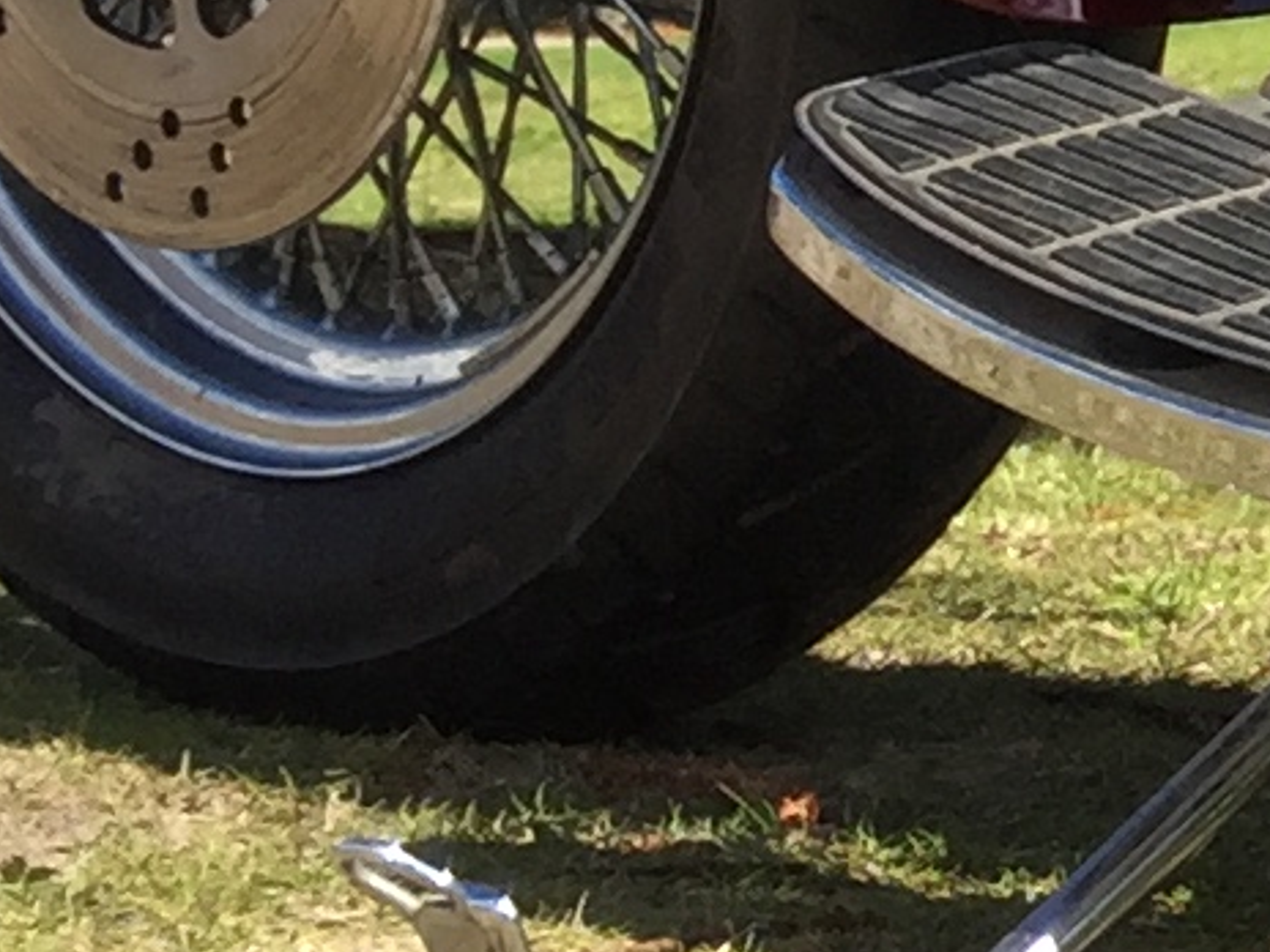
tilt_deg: +3.1
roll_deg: +0.8
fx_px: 7484
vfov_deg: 7.2
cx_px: 3649
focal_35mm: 204
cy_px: -476
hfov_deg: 8.4
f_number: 2.2
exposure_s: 1/989
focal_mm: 4.15
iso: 32
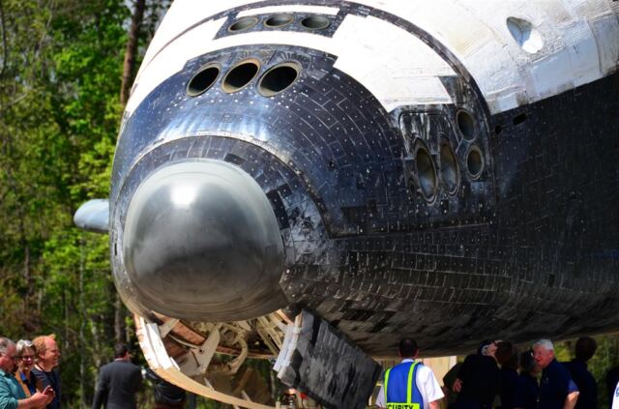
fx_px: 4373
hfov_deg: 8.1
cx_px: 310
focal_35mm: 255
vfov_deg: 5.4
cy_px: 204
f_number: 5.6
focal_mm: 170
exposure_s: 1/1000
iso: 200
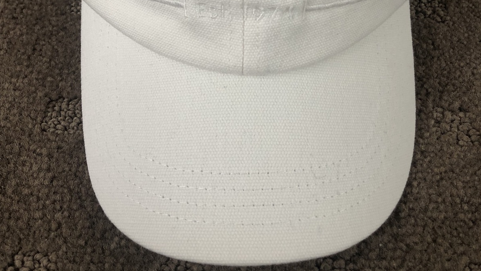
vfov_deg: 27.1
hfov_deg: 49.4
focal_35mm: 41
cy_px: -11
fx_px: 523
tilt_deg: -51.4
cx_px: 241
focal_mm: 3.99
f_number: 1.8
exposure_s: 1/30
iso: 25
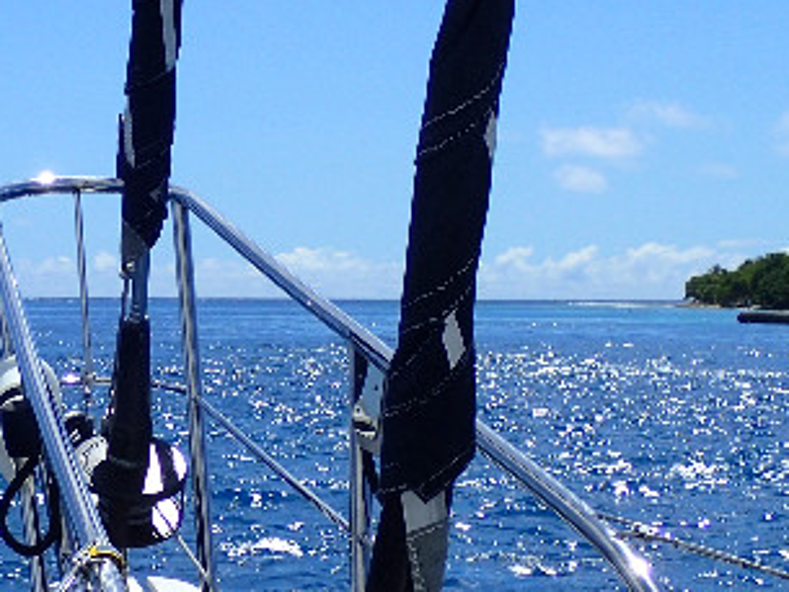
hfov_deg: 18.3
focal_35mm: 105
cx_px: 13
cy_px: 266
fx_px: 2394
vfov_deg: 14.1
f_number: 11
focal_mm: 7.34
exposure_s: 1/200
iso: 100
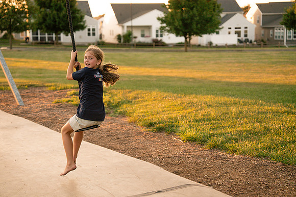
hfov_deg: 28.8
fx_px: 576
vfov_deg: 19.5
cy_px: 98
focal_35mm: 70
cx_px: 148
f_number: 2.8
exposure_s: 1/1250
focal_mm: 70
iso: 200
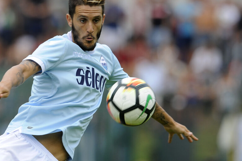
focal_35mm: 522
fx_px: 3506
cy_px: 85
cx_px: 97
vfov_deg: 2.6
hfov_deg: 4.0
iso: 500
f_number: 3.5
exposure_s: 1/800
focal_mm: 400
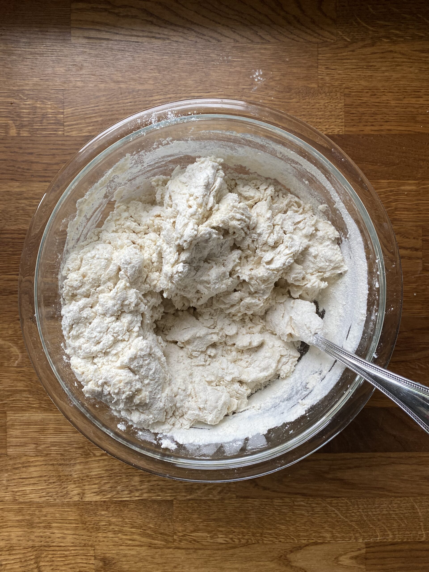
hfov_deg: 53.1
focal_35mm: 26
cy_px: 286
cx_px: 214
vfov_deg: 67.3
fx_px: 430
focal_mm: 4.25
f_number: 1.8
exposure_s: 1/101
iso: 125
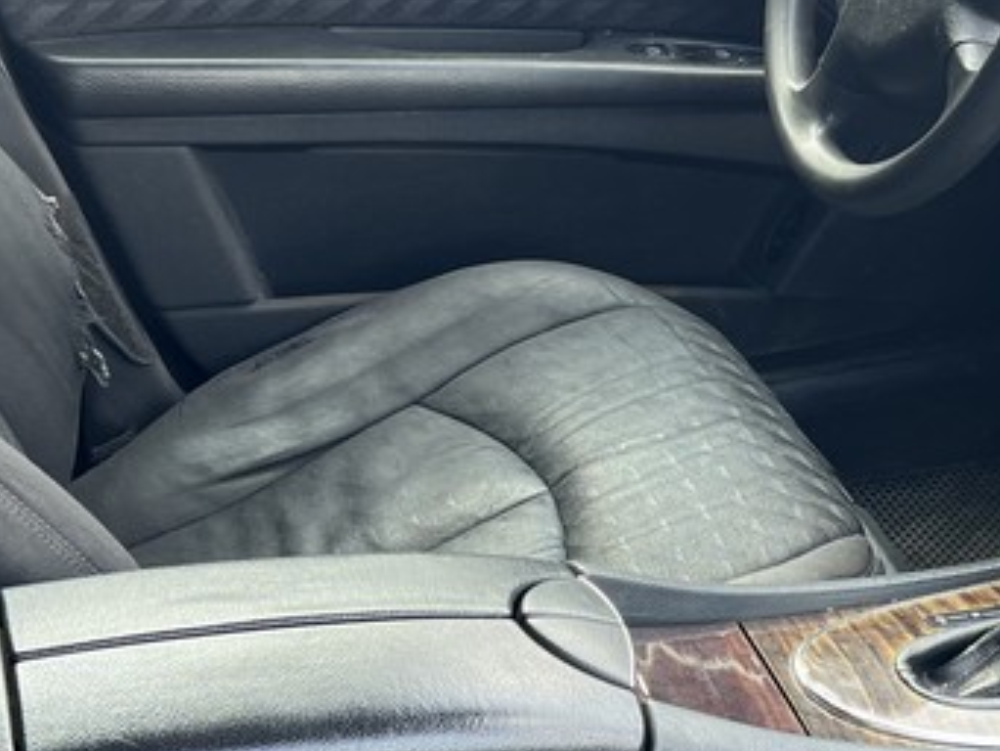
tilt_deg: -33.9
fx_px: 2254
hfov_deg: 24.6
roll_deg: +0.6
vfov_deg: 18.8
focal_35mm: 78
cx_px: 818
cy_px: 540
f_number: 1.5
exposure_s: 1/121
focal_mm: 5.7
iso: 64
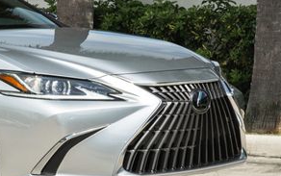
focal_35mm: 165
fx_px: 1265
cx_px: -72
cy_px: 51
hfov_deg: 12.3
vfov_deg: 8.0
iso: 100
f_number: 10
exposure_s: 1/50
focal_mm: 47
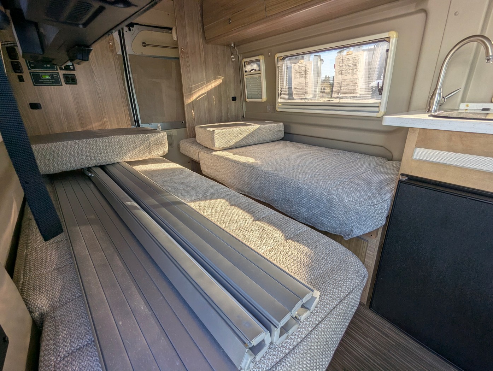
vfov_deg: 78.2
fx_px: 228
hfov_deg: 94.4
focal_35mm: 16
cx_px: 246
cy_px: 186
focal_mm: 2.35
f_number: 2.2
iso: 49
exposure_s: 1/159
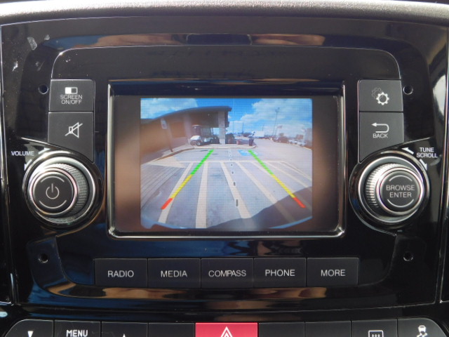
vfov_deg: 39.7
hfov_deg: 51.4
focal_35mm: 36
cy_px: 168
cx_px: 224
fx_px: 467
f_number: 3.5
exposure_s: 1/40
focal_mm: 6.3
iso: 125
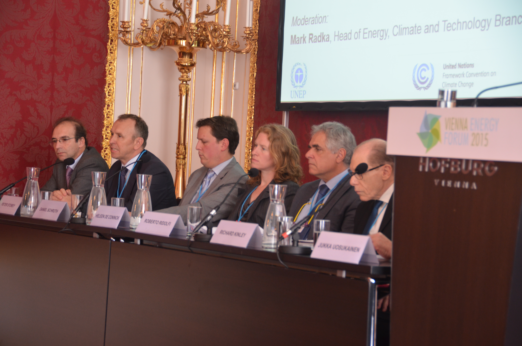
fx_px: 1519
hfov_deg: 19.5
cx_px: 261
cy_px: 173
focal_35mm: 105
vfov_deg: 13.0
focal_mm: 70
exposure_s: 1/25
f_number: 5
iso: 640
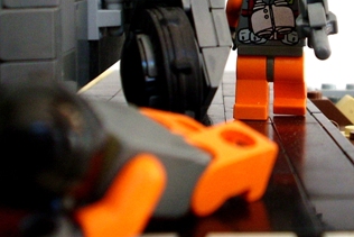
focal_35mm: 78
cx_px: 269
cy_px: -15
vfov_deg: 17.0
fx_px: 767
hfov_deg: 25.6
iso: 64
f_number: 2.8
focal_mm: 6.2
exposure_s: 1/35.6
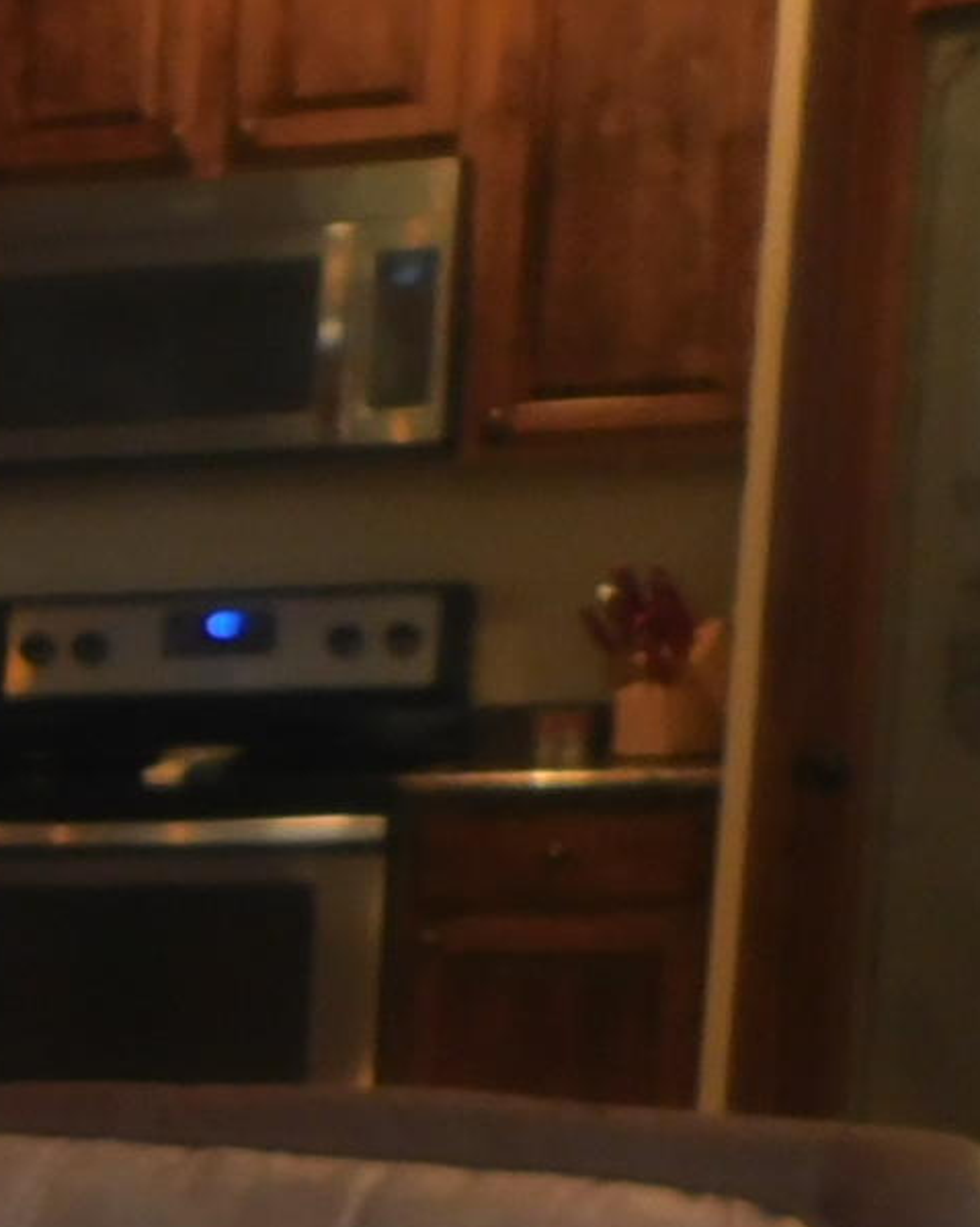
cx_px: -2038
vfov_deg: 12.4
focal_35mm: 147
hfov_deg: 8.6
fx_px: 5332
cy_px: 1925
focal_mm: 5.3
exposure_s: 1/25
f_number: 3.2
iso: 400
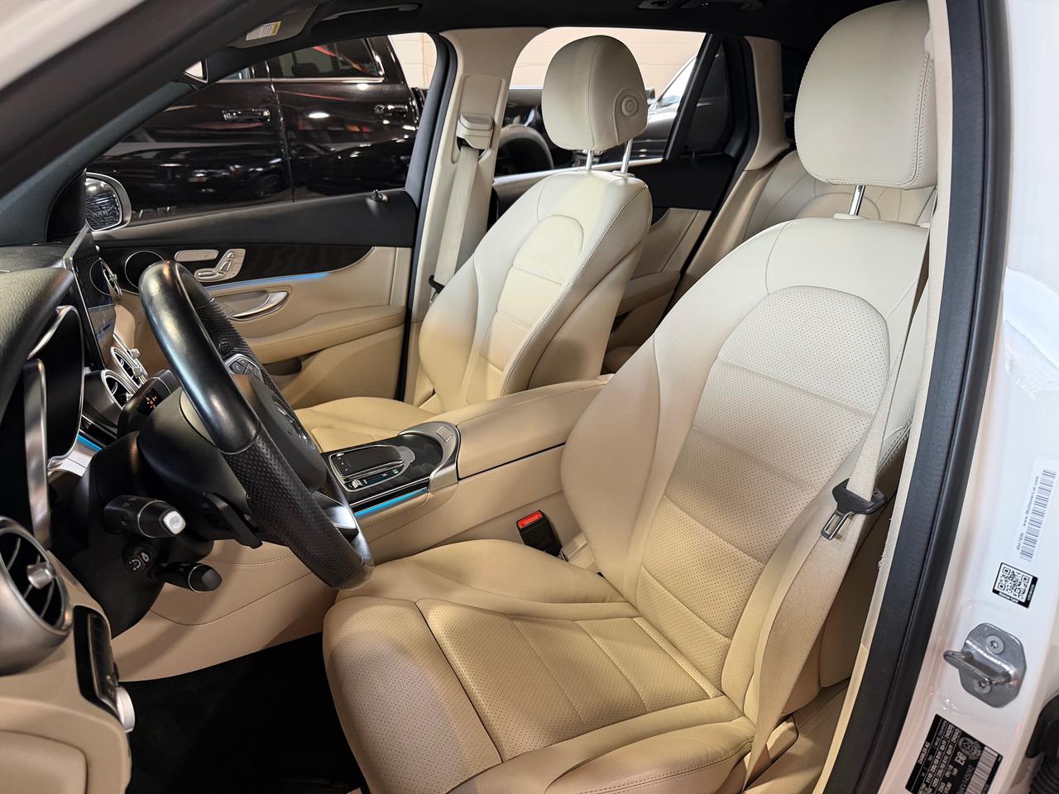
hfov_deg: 71.6
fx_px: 734
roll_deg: +1.9
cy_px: 397
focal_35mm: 24
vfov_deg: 56.8
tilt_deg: -20.2
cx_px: 530
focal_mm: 6.76
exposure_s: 1/50
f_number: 1.78
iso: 320
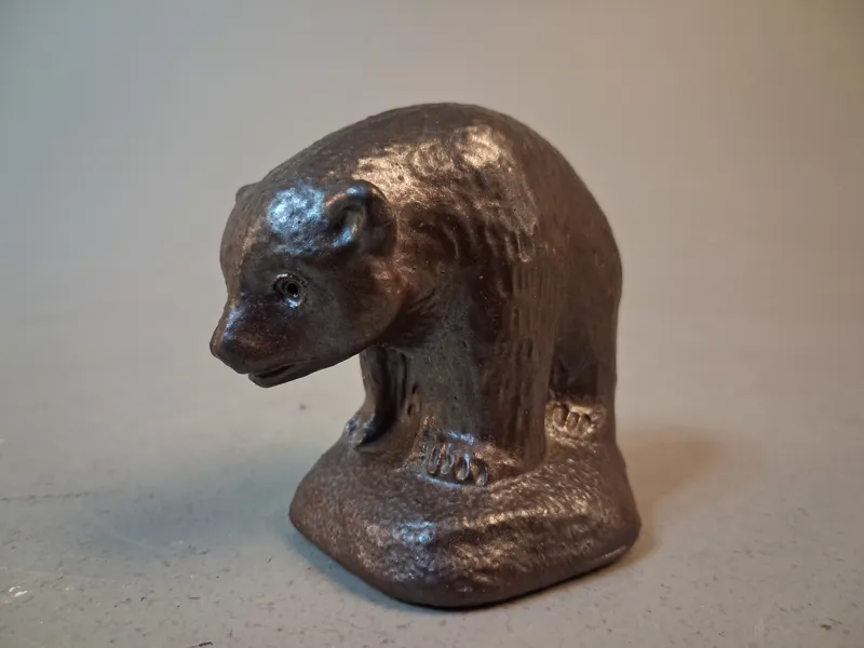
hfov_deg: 65.3
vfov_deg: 51.4
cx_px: 432
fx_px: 674
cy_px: 324
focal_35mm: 27
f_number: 1.8
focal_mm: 4
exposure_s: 1/50
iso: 500
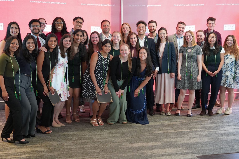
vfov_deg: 27.0
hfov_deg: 39.6
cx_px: 120
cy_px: 80
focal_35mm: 50
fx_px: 332
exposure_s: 1/160
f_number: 4.5
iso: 6400
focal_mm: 50
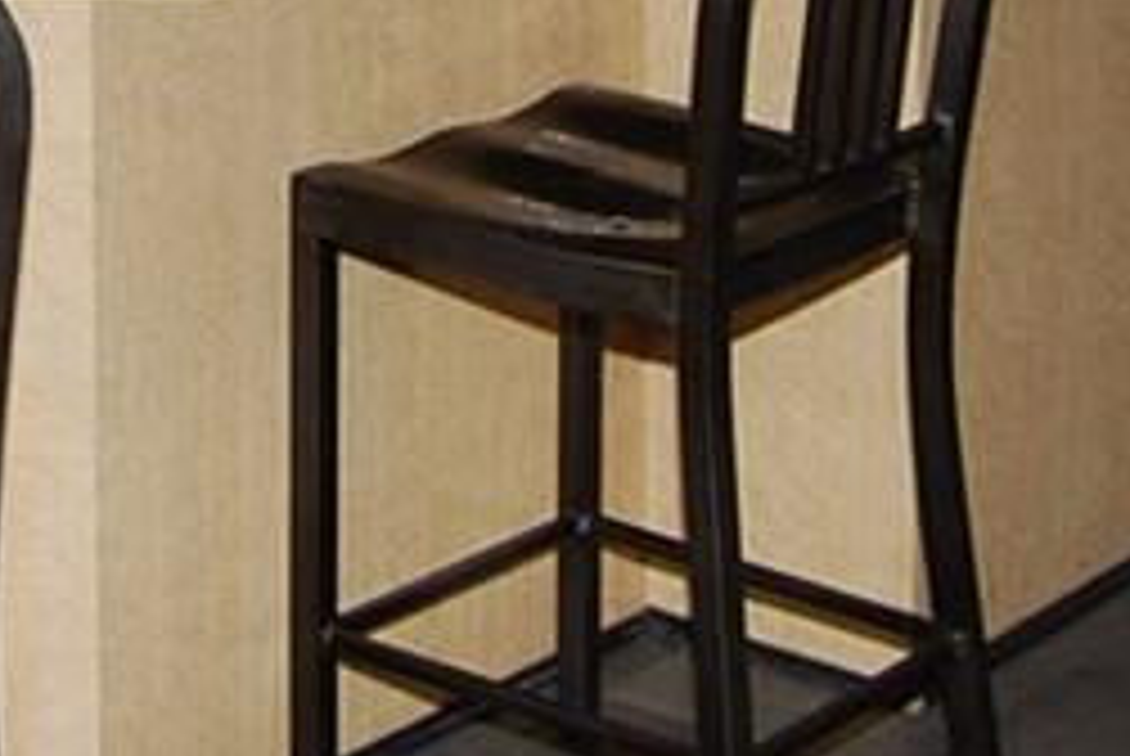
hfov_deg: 18.2
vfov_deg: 11.5
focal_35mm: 110
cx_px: 54
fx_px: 3457
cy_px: -634
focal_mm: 18
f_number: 4
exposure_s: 1/60
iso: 200
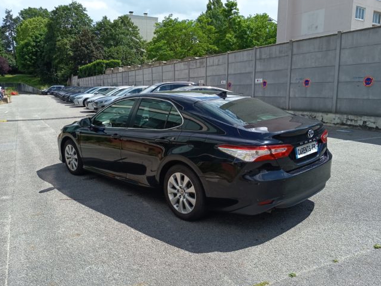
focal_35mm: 29
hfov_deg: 61.6
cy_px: 144
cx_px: 181
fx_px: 319
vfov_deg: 48.2
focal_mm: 5.27
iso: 50
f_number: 1.7
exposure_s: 1/429
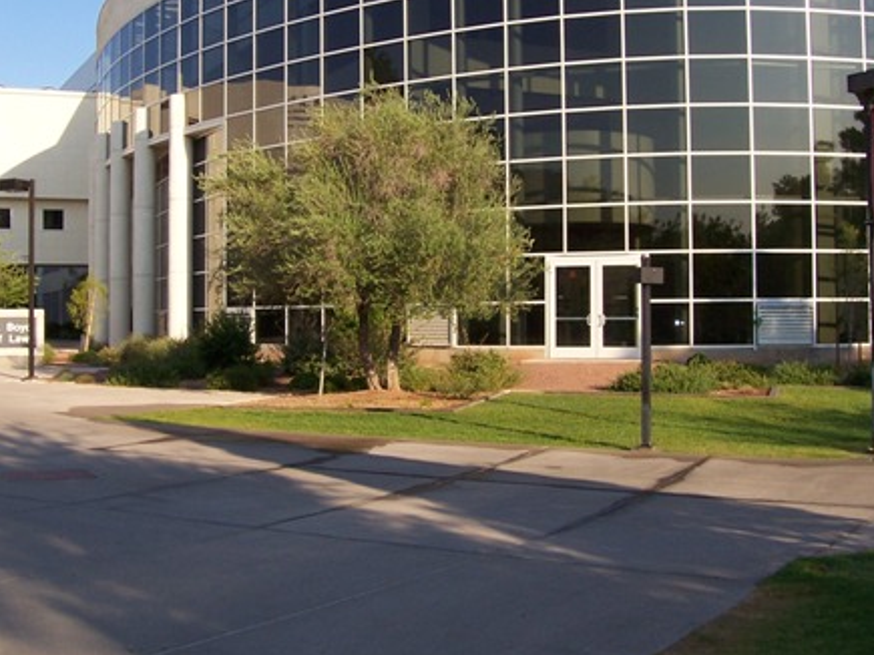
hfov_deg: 38.1
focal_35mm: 50
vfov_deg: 29.1
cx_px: 384
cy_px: 287
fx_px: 1262
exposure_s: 1/350
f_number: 5.6
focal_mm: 5.6
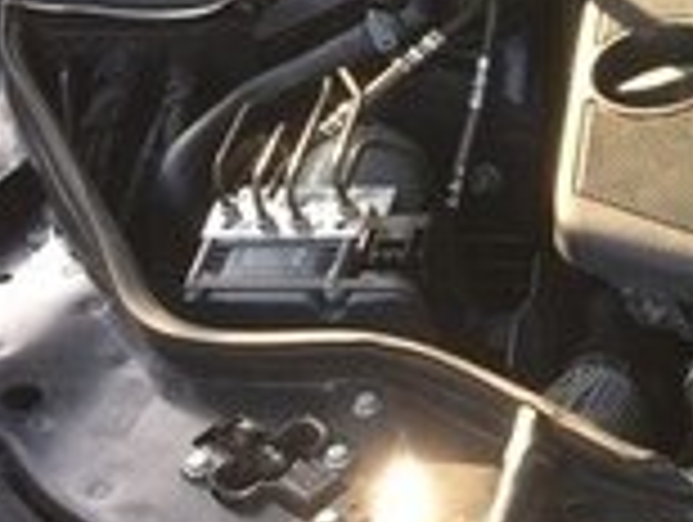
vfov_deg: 12.0
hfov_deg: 14.4
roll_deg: -4.4
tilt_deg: -28.4
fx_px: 2486
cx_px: 1152
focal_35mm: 124
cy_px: 178
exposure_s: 1/113
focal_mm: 4.15
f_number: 2.2
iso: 32
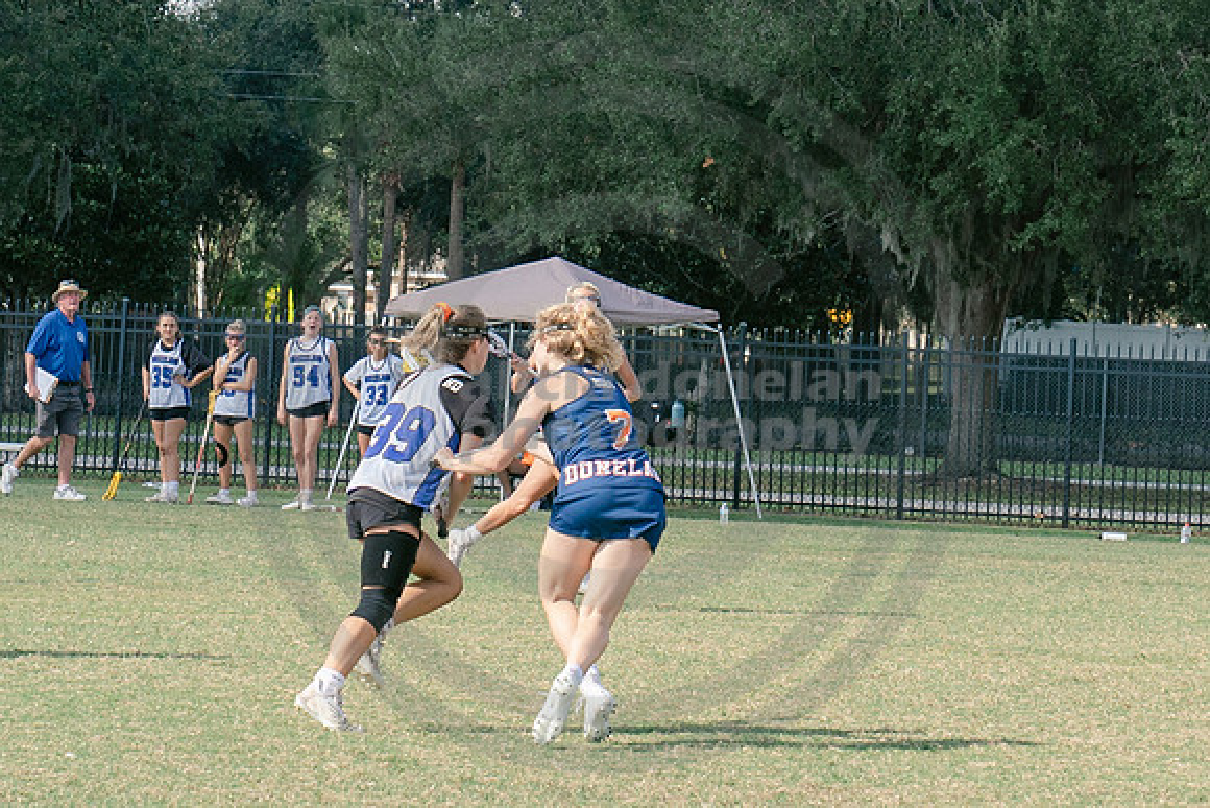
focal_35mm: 222
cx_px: 673
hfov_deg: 9.3
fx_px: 7461
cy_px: 414
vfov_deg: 6.2
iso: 250
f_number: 5.6
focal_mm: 70
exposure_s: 1/800
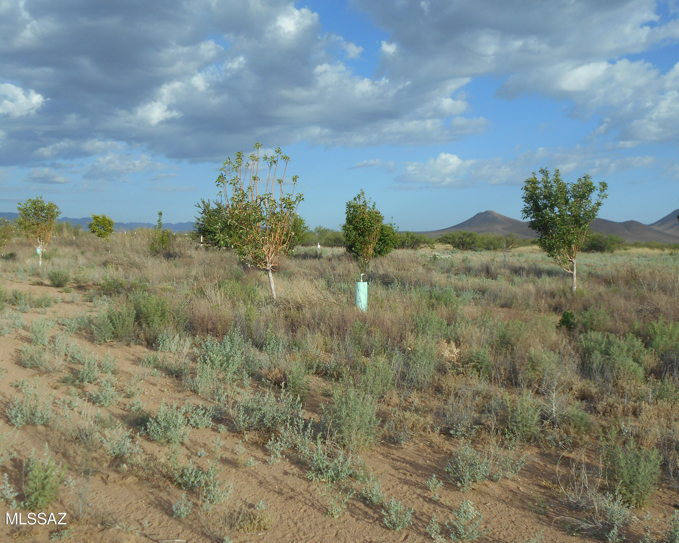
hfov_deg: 52.8
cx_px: 323
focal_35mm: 34
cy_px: 267
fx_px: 683
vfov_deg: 43.4
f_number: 3.6
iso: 80
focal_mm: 5.8
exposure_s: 1/1000
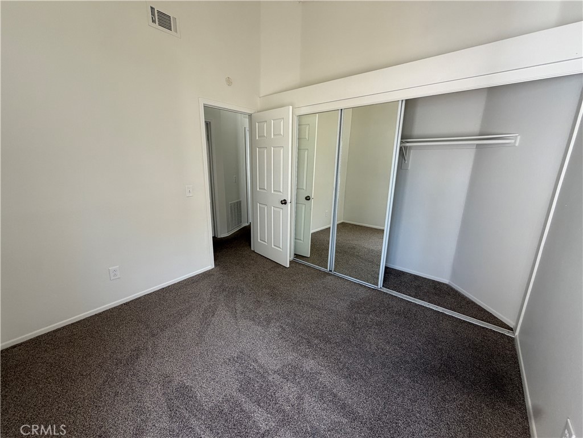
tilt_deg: -14.0
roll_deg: -0.3
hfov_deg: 102.1
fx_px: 236
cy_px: 219
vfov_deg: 85.7
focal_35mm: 14
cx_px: 292
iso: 125
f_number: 2.2
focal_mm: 2.22
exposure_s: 1/121
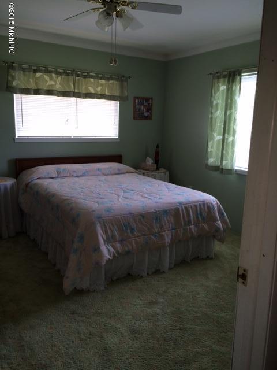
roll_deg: -0.8
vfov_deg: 61.7
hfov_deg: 48.2
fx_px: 309
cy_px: 185
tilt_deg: -12.8
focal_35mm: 29
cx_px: 138
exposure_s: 1/30
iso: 40
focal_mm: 4.15
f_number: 2.2
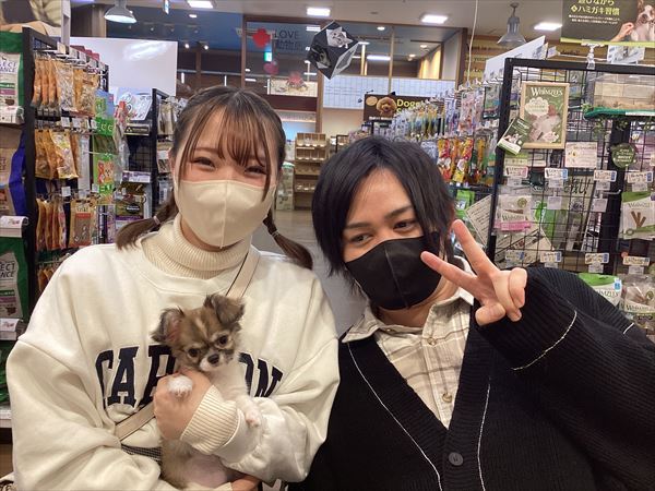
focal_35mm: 31
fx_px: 587
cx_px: 328
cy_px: 246
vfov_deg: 45.4
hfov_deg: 58.4
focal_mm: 3.3
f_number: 2.4
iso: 64
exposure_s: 1/50
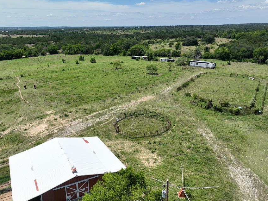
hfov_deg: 61.5
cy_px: 108
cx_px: 119
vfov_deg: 48.2
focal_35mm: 29
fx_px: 224
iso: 200
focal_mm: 12.29
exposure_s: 1/3200
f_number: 2.8
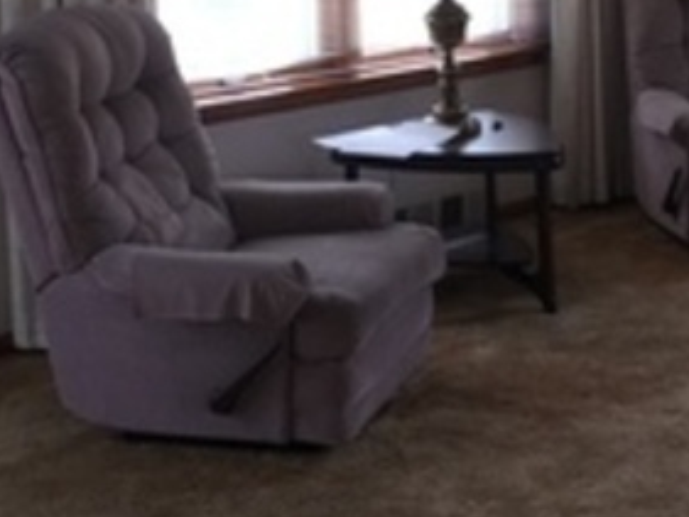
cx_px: 576
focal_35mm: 66
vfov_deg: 22.2
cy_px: 174
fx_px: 1314
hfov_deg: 28.6
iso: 32
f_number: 2.2
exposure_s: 1/60
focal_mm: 4.15
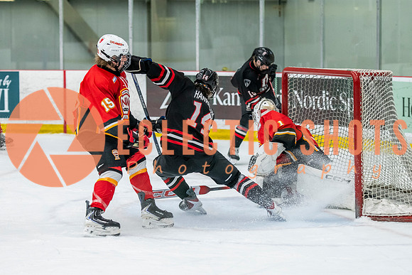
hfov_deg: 14.6
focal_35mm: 140
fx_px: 1603
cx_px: 205
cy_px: 132
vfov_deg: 9.8
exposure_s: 1/640
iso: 2000
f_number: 3.2
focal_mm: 100
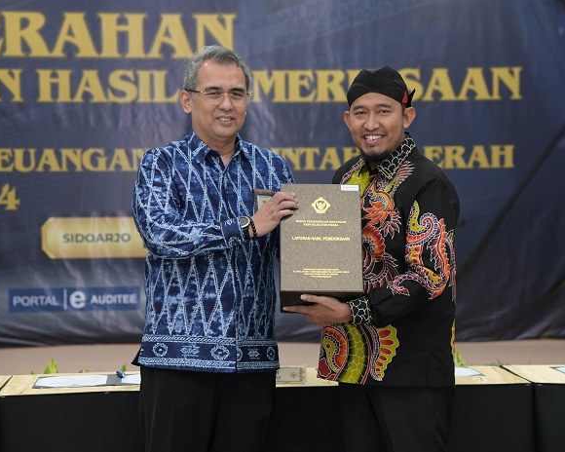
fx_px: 1856
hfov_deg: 17.3
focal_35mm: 111
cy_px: 226
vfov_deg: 13.9
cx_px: 283
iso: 2500
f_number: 5
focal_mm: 98
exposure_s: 1/60
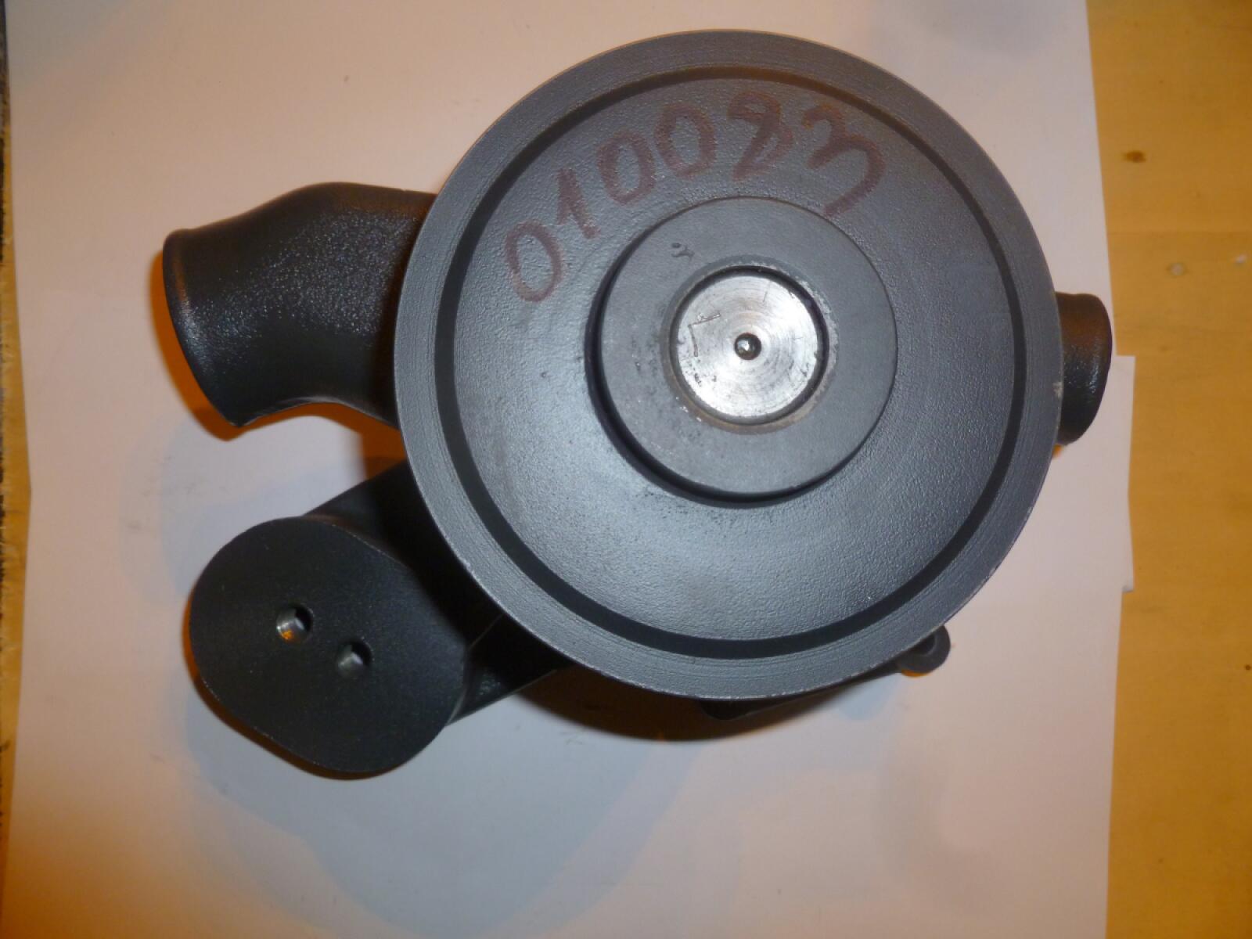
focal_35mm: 28
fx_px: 1013
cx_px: 626
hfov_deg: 63.4
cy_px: 470
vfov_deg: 49.7
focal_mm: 5
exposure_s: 1/30
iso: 160
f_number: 3.3
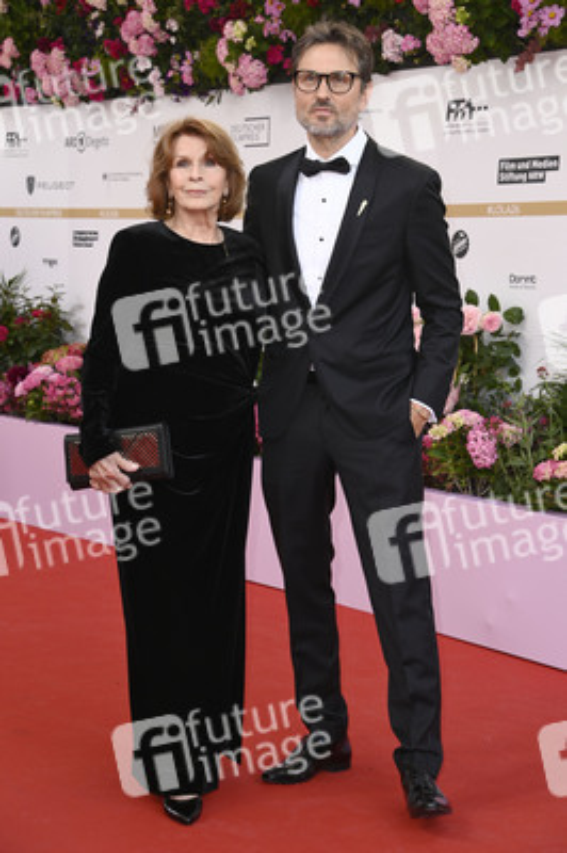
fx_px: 2011
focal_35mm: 85
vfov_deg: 23.9
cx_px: 284
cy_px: 426
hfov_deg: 16.0
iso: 500
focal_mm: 85
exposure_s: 1/250
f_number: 6.3
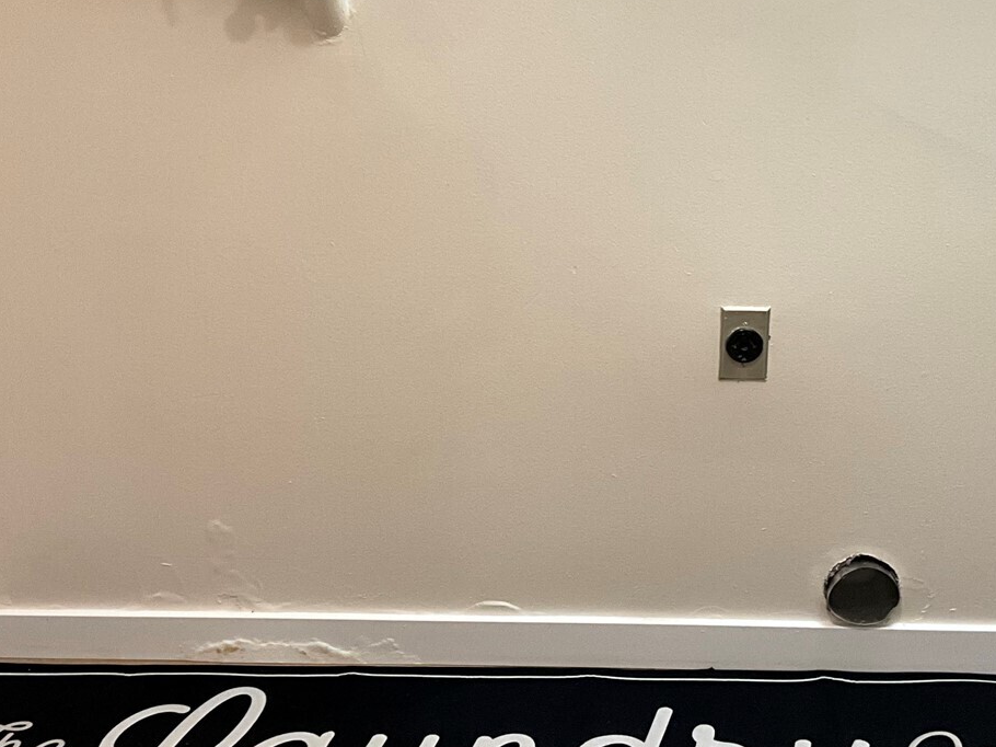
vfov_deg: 28.5
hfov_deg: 37.5
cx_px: 519
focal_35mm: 51
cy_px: 344
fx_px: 1467
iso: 125
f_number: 1.8
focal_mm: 3
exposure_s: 1/60
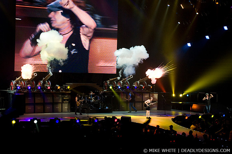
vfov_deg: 15.7
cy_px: 77
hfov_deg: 23.4
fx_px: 560
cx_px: 116
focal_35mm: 87
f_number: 4
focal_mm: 58
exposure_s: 1/400
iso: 800
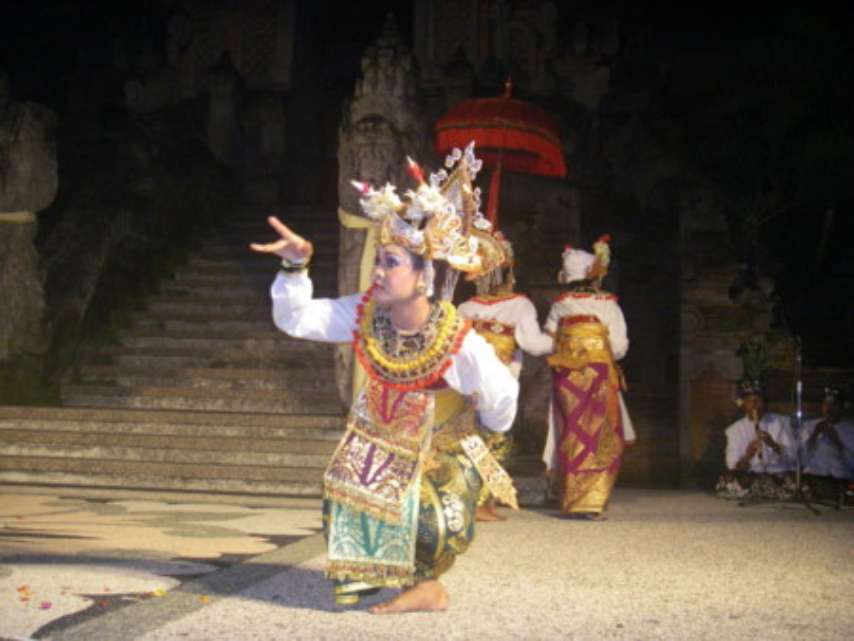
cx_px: 427
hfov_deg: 38.9
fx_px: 1210
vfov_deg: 29.7
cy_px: 320
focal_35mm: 49
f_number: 3.5
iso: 400
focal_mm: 8.1
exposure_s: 1/60
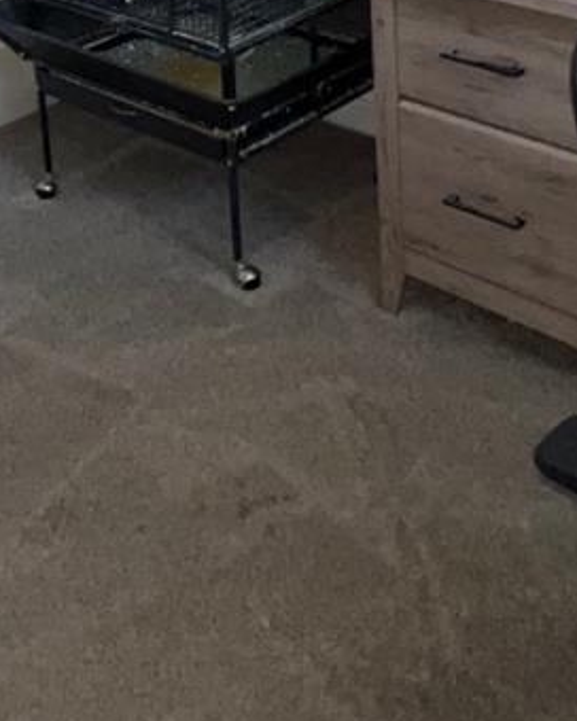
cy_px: -172
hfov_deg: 26.5
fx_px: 1195
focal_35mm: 56
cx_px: 88
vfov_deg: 28.6
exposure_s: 1/60
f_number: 1.8
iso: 80
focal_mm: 1.57
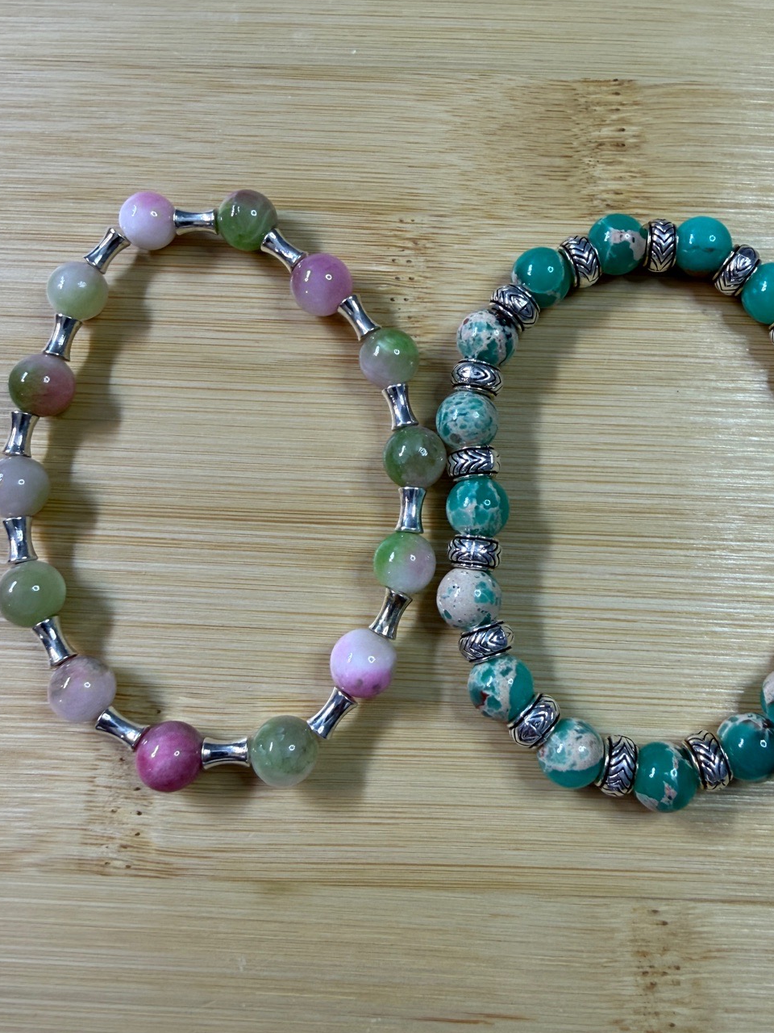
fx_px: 894
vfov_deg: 60.0
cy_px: 508
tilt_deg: -77.0
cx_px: 425
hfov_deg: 46.7
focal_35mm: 30
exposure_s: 1/100
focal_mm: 2.22
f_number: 2.2
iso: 125
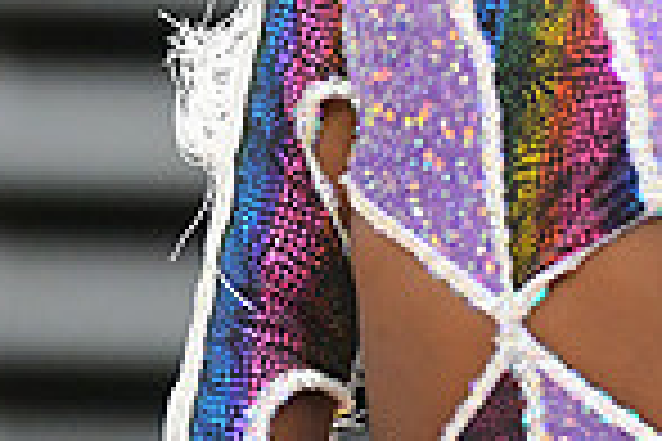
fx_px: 21734
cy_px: -308
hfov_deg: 1.7
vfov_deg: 1.2
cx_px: 950
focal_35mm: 1182
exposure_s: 1/1000
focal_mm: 300
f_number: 3.2
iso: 6400
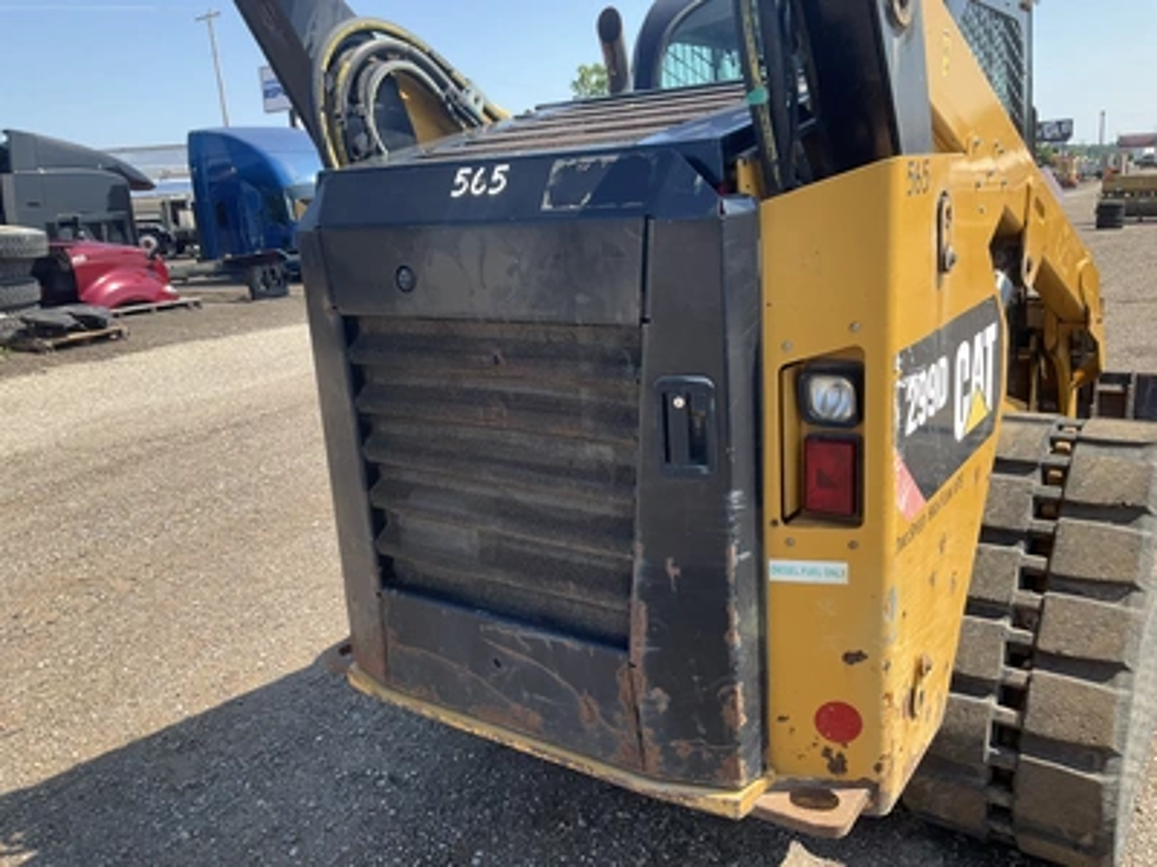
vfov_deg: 48.2
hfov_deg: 61.7
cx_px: 578
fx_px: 969
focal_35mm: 29
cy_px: 434
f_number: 1.8
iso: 25
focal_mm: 3
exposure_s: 1/580
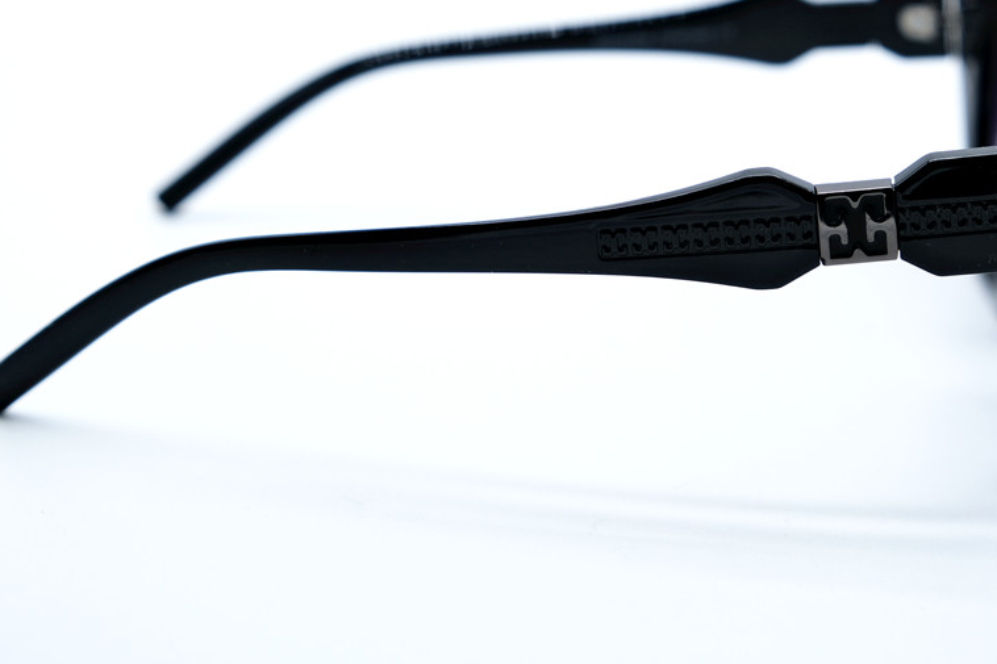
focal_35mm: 91
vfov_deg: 15.0
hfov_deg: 22.4
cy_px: 254
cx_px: 547
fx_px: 2519
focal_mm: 46.3
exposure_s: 1/300
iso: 320
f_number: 5.6
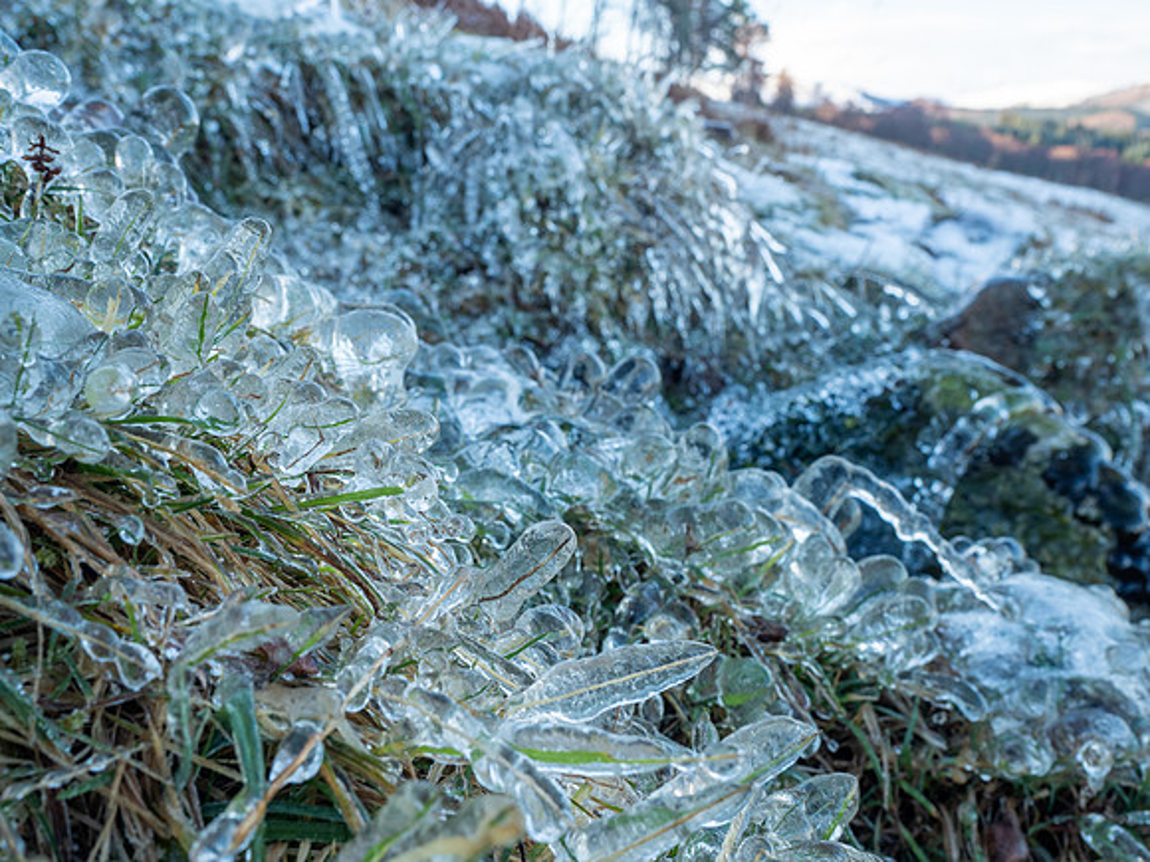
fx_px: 1130
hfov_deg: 54.0
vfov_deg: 41.8
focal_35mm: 34
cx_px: 575
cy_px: 431
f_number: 6.3
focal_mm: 17
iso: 200
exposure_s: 1/100
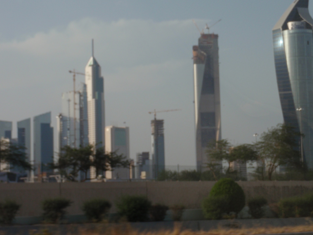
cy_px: 106
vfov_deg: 17.2
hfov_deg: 22.7
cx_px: 179
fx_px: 778
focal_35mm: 86
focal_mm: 12.5
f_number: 4.9
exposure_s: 1/400
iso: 64
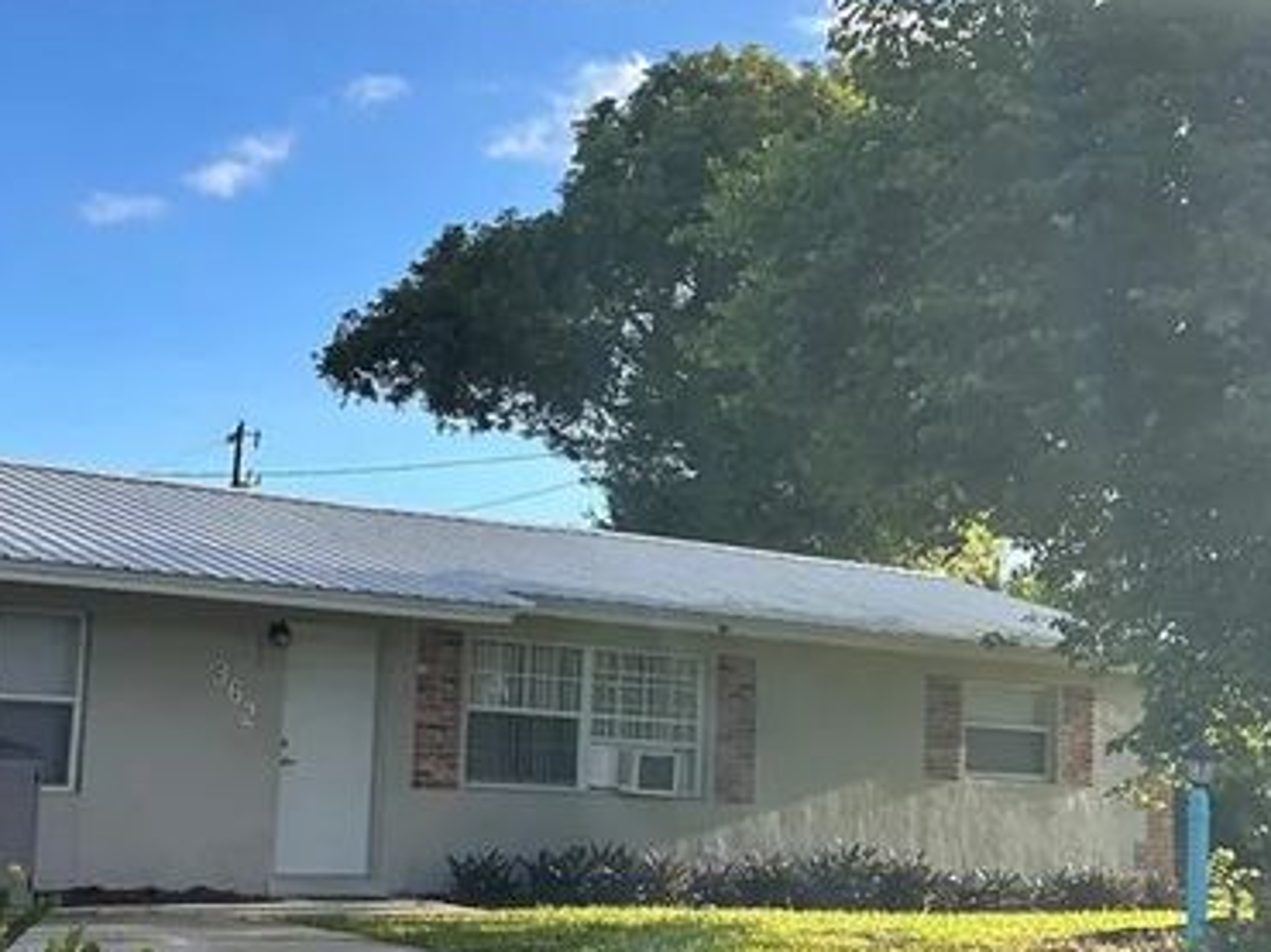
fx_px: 2202
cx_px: 426
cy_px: 462
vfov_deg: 24.4
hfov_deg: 31.9
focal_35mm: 60
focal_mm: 5.7
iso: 50
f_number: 1.5
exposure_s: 1/2994
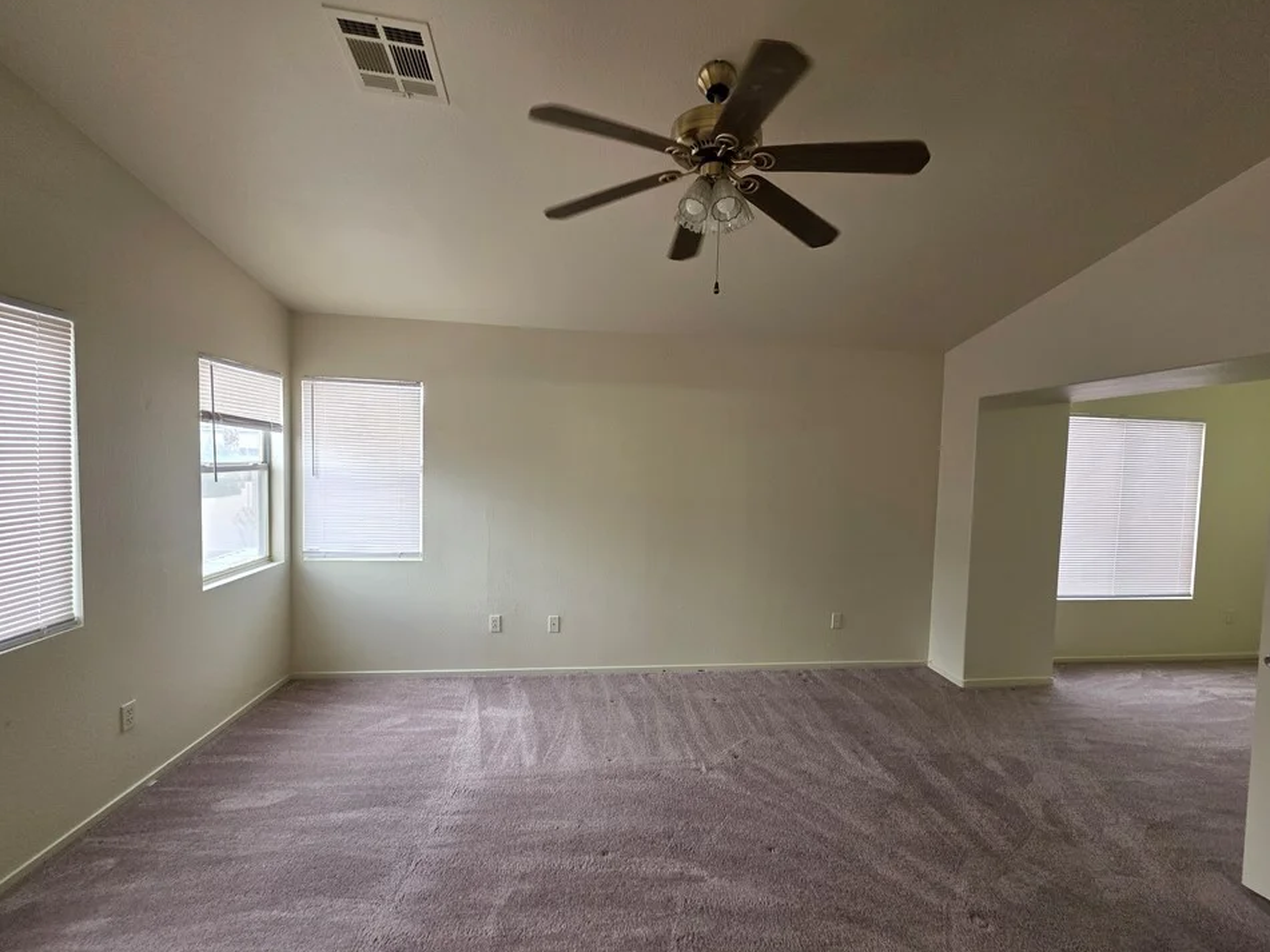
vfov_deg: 85.6
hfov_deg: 102.0
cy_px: 487
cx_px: 662
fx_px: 514
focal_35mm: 14
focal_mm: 2.2
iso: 64
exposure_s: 1/120
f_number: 1.9
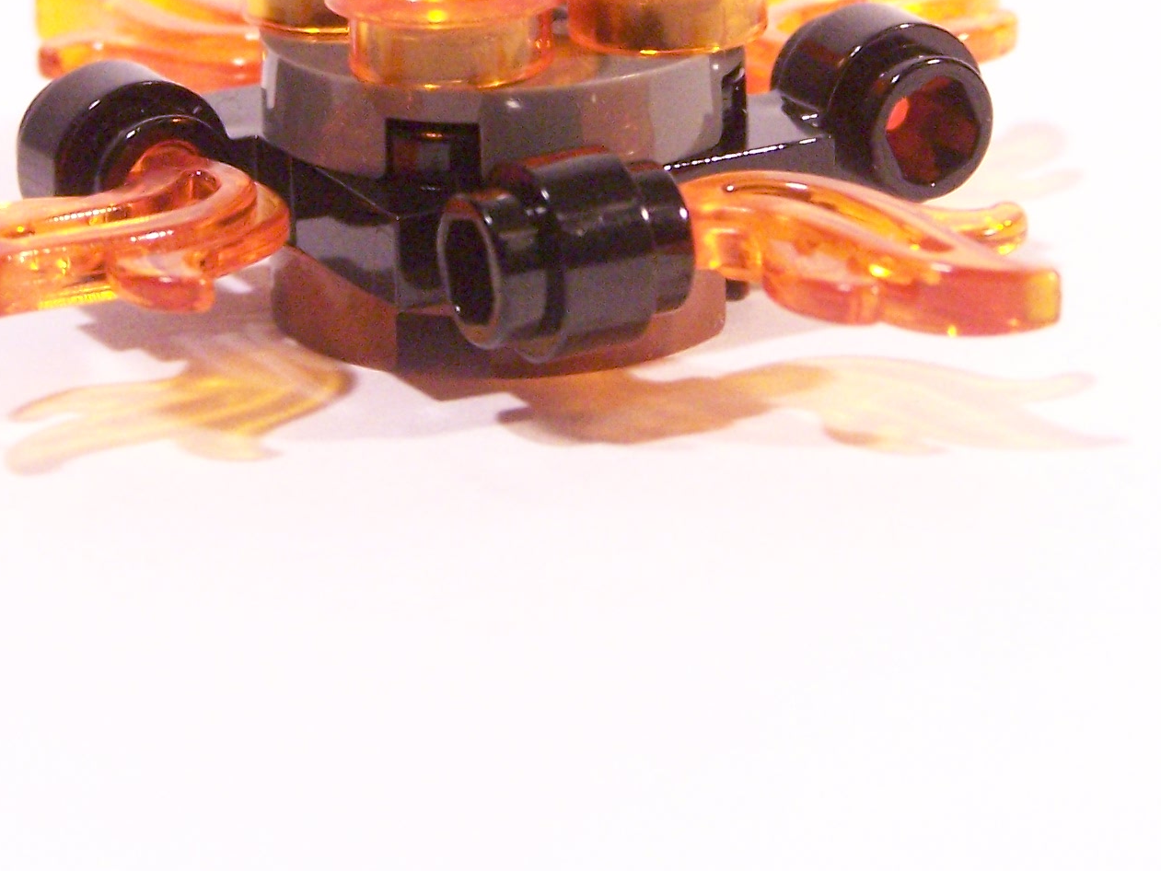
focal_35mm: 192
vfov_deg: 7.7
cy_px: 8
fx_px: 6440
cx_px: 531
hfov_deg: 10.3
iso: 400
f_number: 3.6
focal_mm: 15.6
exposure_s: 1/30
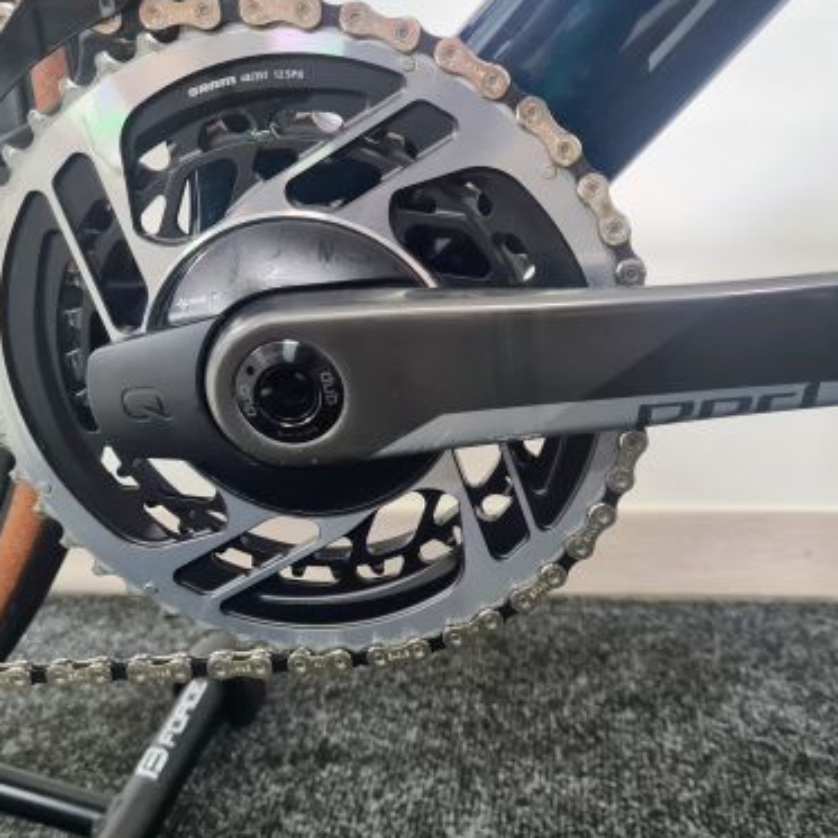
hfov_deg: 44.6
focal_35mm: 37
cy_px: 400
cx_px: 523
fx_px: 1013
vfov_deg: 44.9
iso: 500
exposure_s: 1/50
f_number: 1.8
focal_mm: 5.4
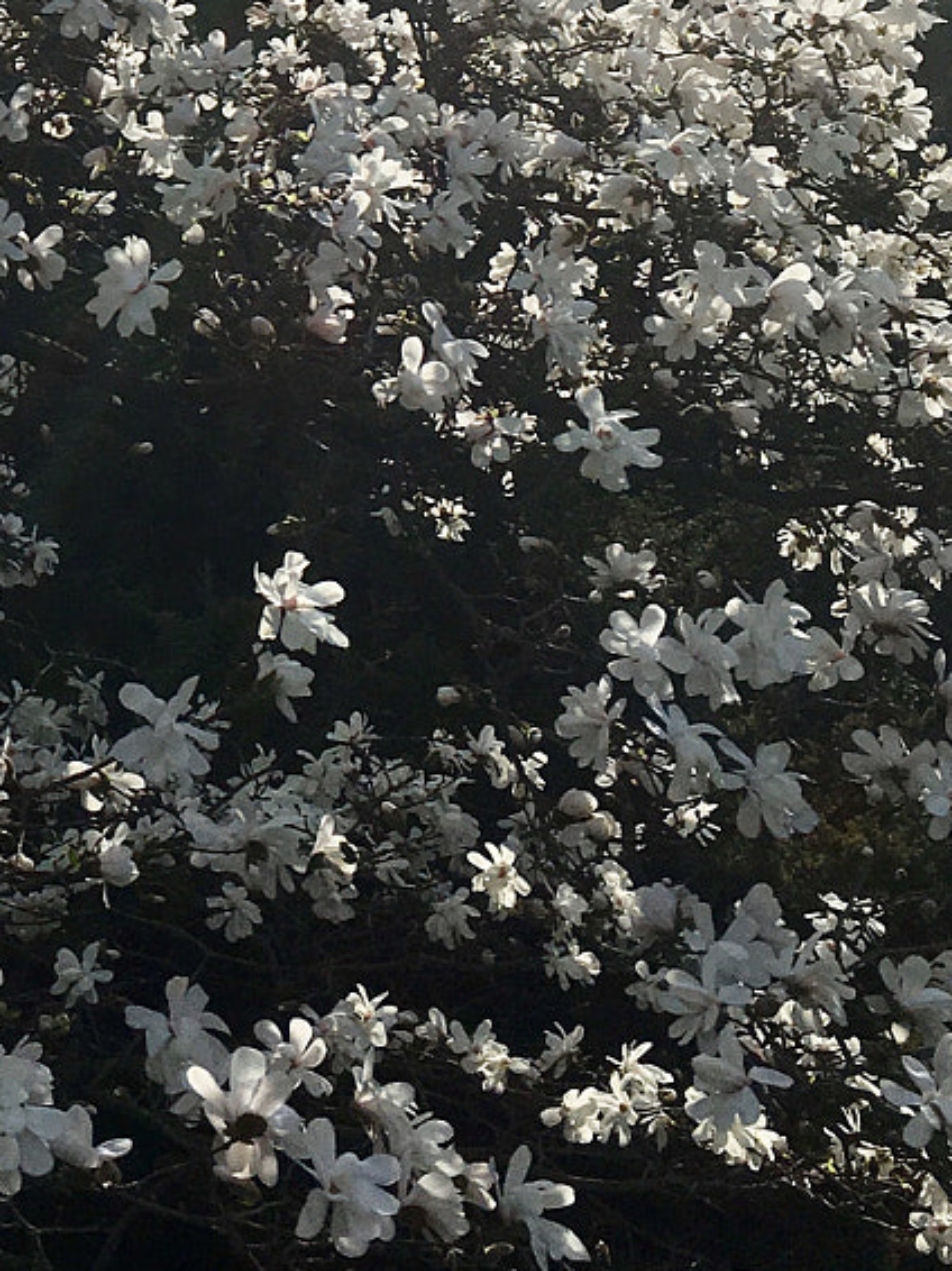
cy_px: -36
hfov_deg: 17.2
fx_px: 3009
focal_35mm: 82
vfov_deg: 22.8
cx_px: -186
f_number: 2.2
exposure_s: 1/5495
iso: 25
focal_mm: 4.15
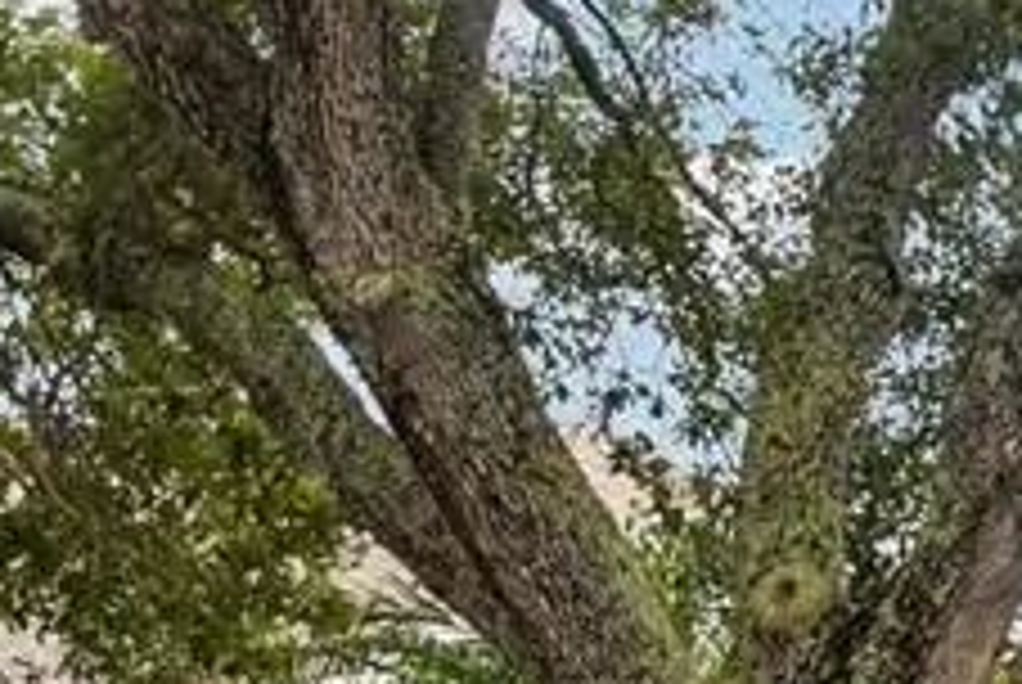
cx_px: 2220
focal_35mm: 99
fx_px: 2814
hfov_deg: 15.2
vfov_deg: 13.2
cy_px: 986
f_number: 8
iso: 400
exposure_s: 1/250
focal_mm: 22
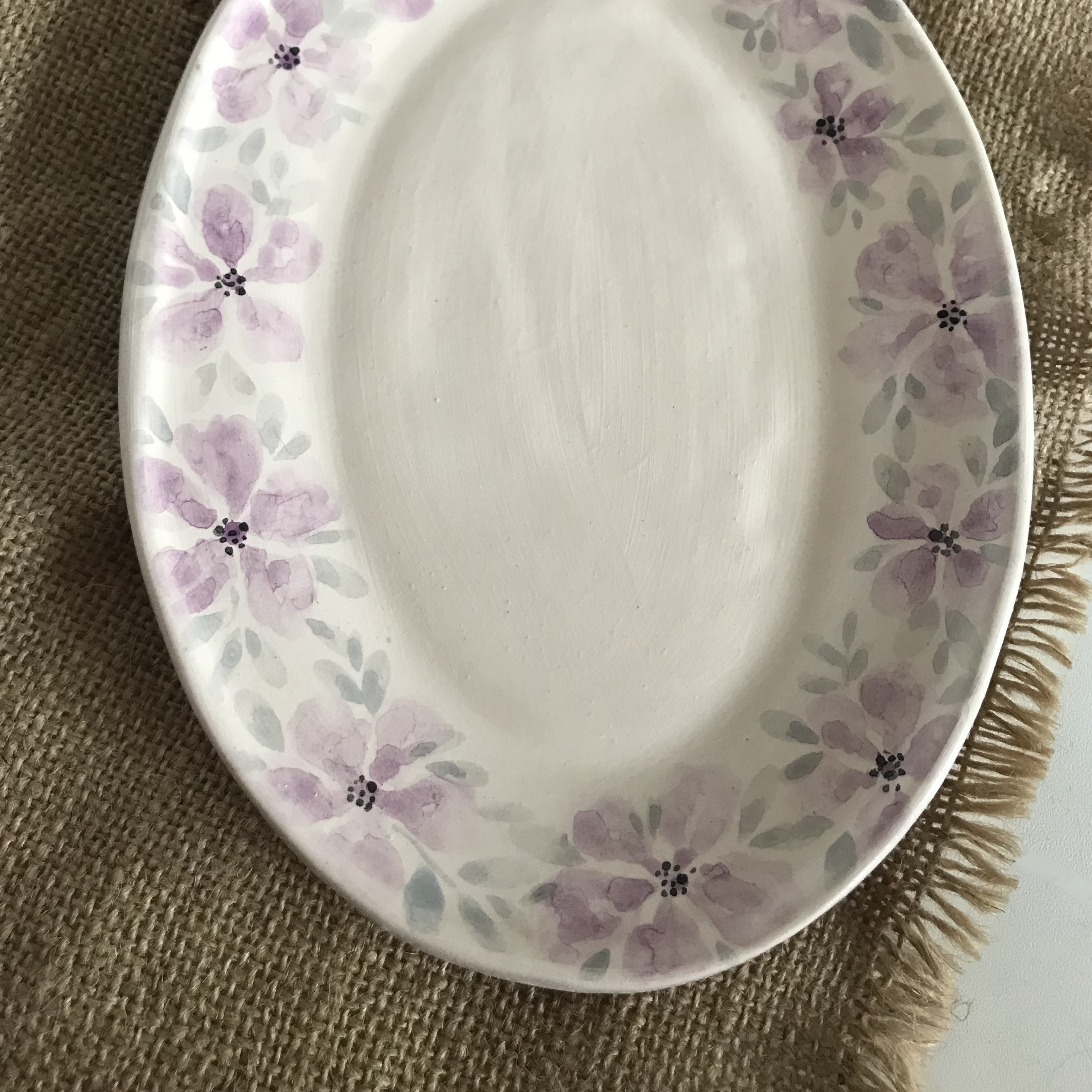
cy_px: 421
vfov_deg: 48.1
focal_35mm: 34
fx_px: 1213
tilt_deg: -73.1
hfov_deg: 48.4
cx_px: 562
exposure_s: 1/17
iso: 40
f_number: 1.8
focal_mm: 3.99
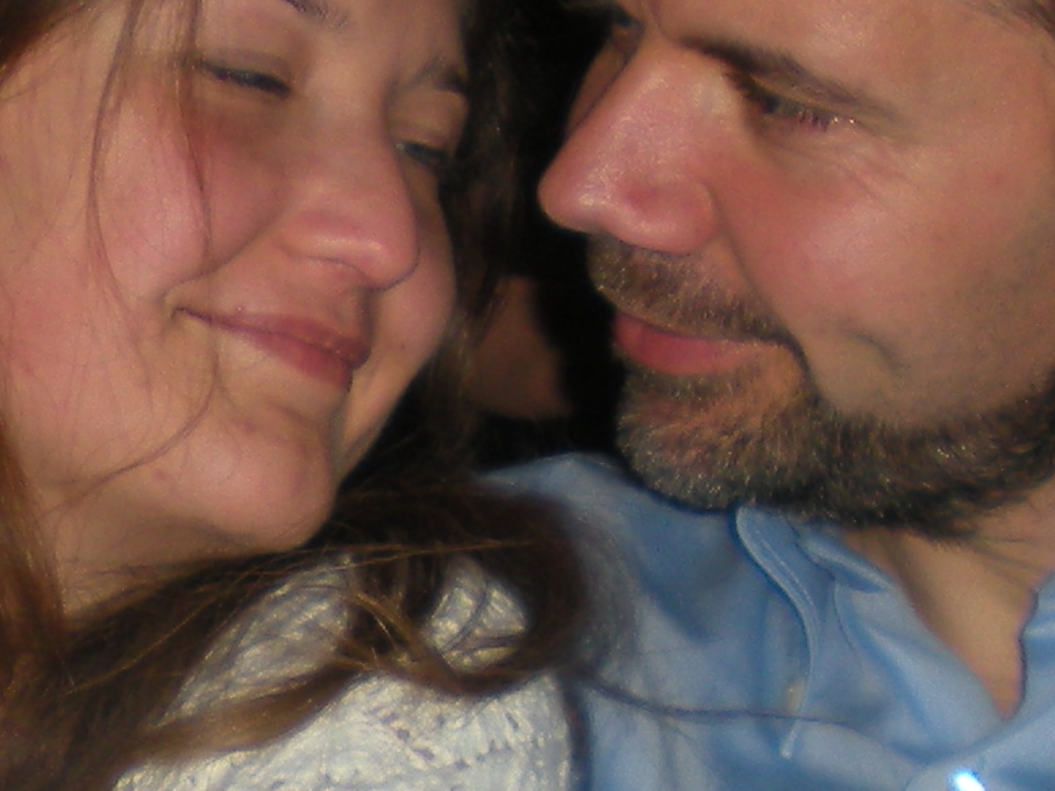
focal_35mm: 160
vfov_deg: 9.3
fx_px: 4876
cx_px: 204
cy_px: 504
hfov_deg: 12.3
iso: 64
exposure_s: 1/60
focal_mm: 6.3
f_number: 3.1
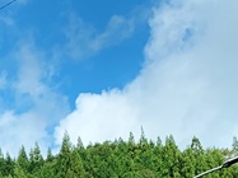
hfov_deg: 16.6
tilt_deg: +8.3
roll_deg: +4.2
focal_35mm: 100
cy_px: 319
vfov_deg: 13.3
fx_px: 687
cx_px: -181
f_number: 1.8
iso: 25
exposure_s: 1/981
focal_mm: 4.25
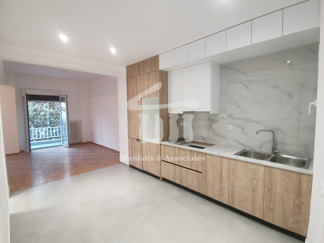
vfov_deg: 74.7
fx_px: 159
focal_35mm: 17
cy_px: 122
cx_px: 162
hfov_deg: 91.0
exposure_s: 1/25
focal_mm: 2.23
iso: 500
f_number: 2.2
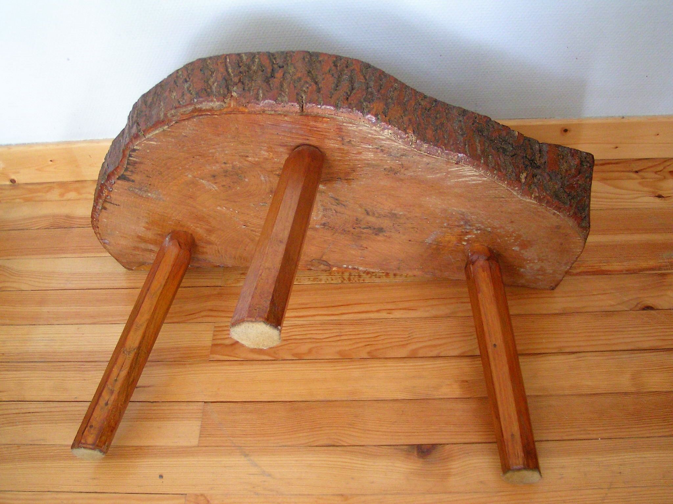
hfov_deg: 49.0
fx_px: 739
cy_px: 252
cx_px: 336
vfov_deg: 37.7
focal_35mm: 38
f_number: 2.8
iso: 200
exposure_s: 1/40
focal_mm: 5.8
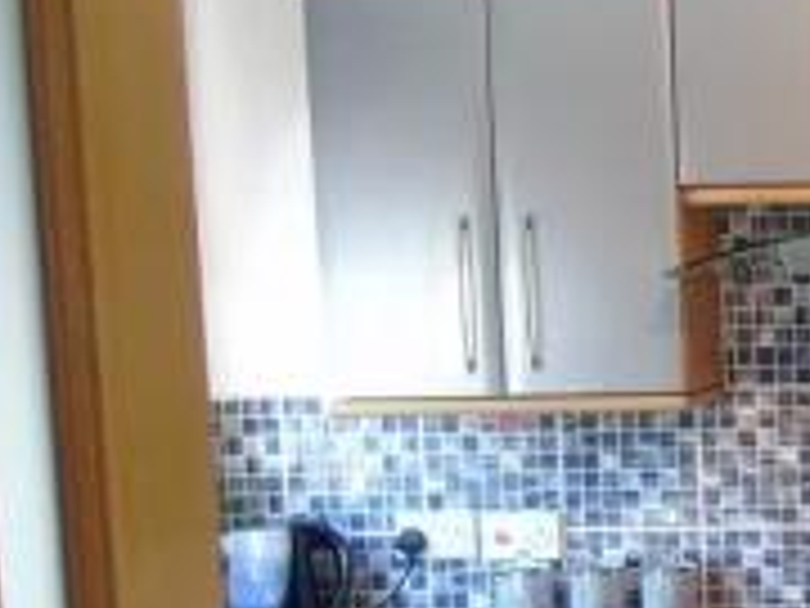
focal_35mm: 81
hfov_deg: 21.0
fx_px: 1895
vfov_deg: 18.0
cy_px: 493
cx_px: 1159
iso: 250
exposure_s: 1/30
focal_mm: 4.4
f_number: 3.4
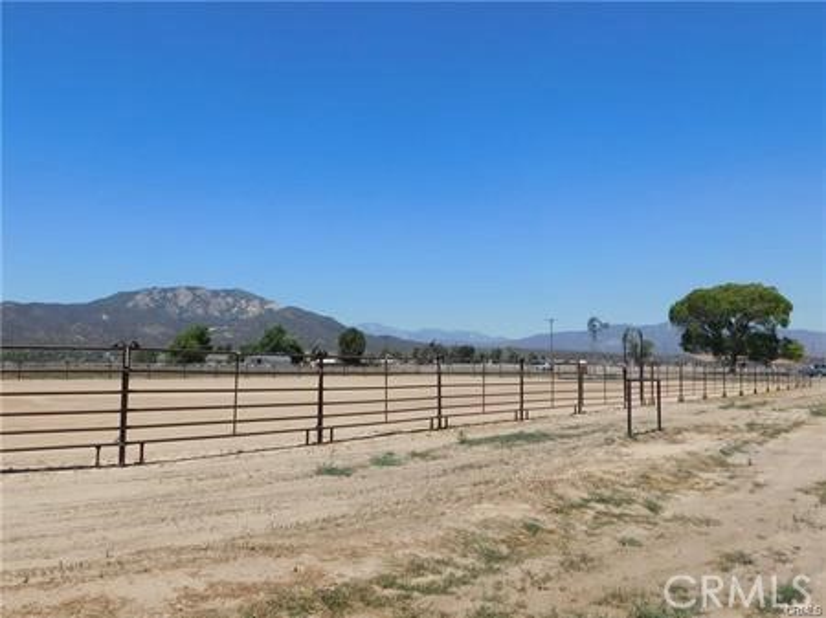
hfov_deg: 60.0
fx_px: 715
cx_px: 413
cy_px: 309
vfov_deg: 46.8
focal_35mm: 30
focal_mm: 5.3
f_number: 6.4
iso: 125
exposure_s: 1/640
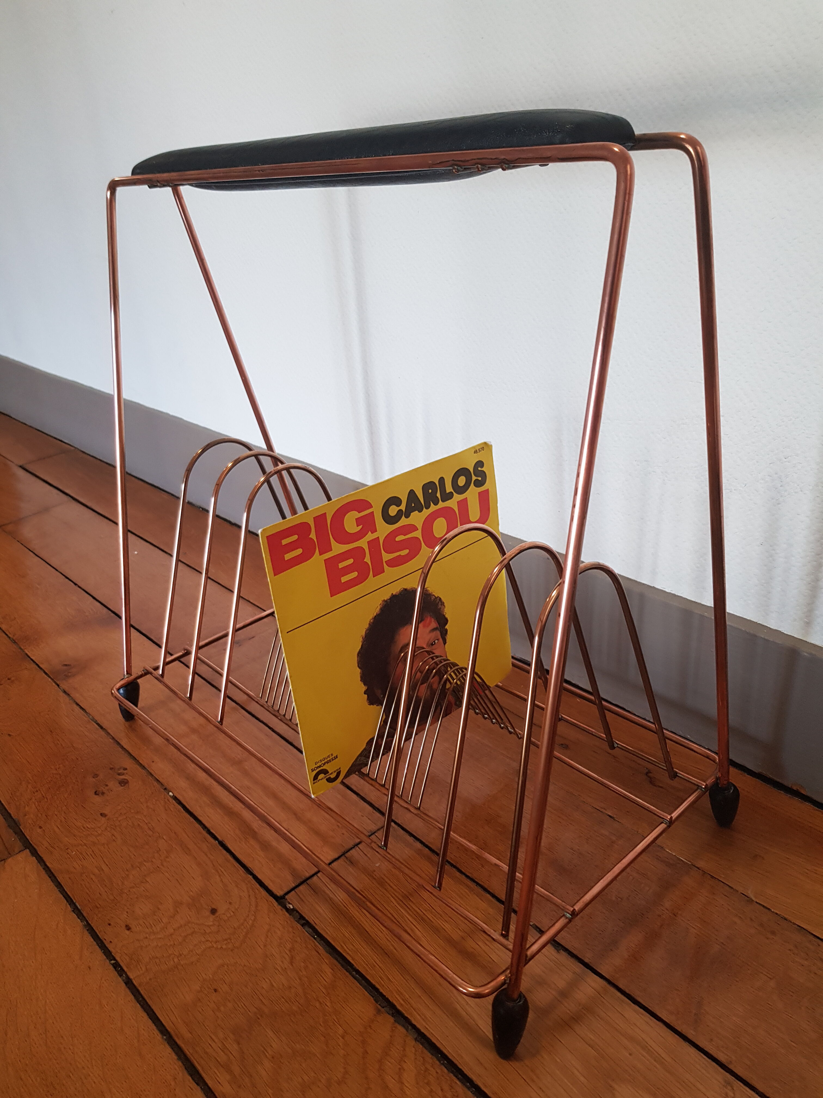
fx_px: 824
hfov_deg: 53.1
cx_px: 412
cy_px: 549
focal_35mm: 26
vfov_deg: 67.3
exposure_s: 1/50
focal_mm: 4.2
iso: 100
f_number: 1.7
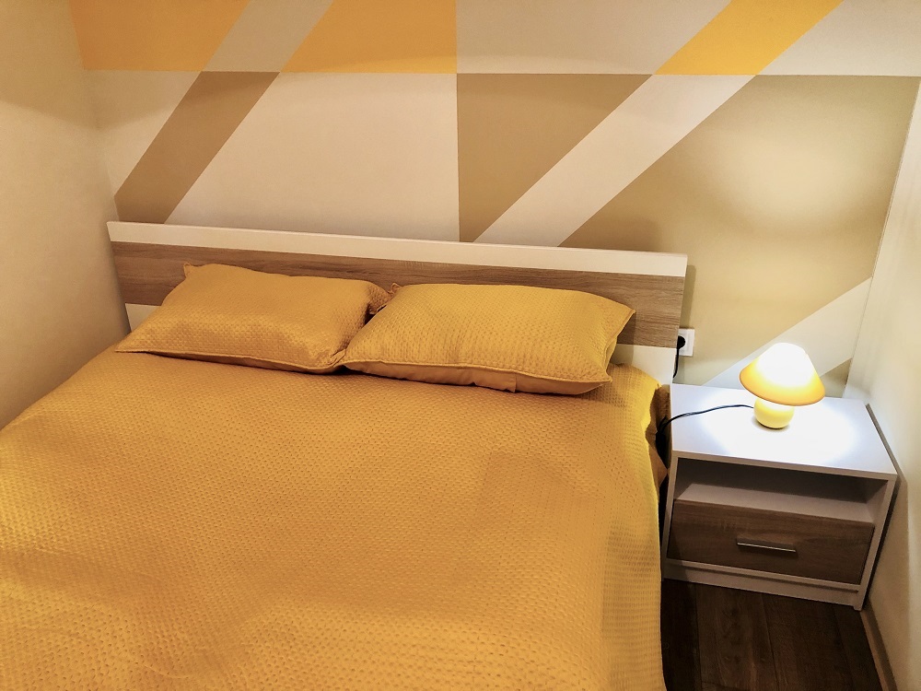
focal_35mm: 28
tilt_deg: -25.9
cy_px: 346
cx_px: 460
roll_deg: +1.0
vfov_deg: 49.7
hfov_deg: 63.4
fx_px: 745
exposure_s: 1/17
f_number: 1.8
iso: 80
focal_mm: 3.99
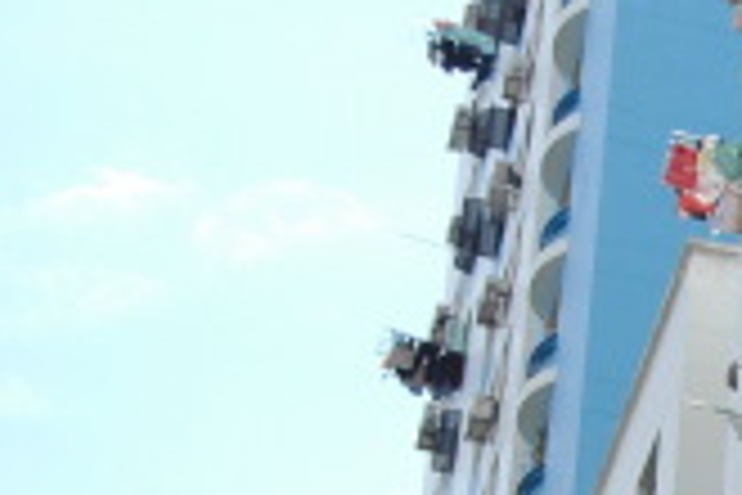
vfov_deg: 6.8
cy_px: 623
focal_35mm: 200
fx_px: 4122
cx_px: 1016
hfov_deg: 10.0
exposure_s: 1/1000
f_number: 4.5
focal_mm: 40
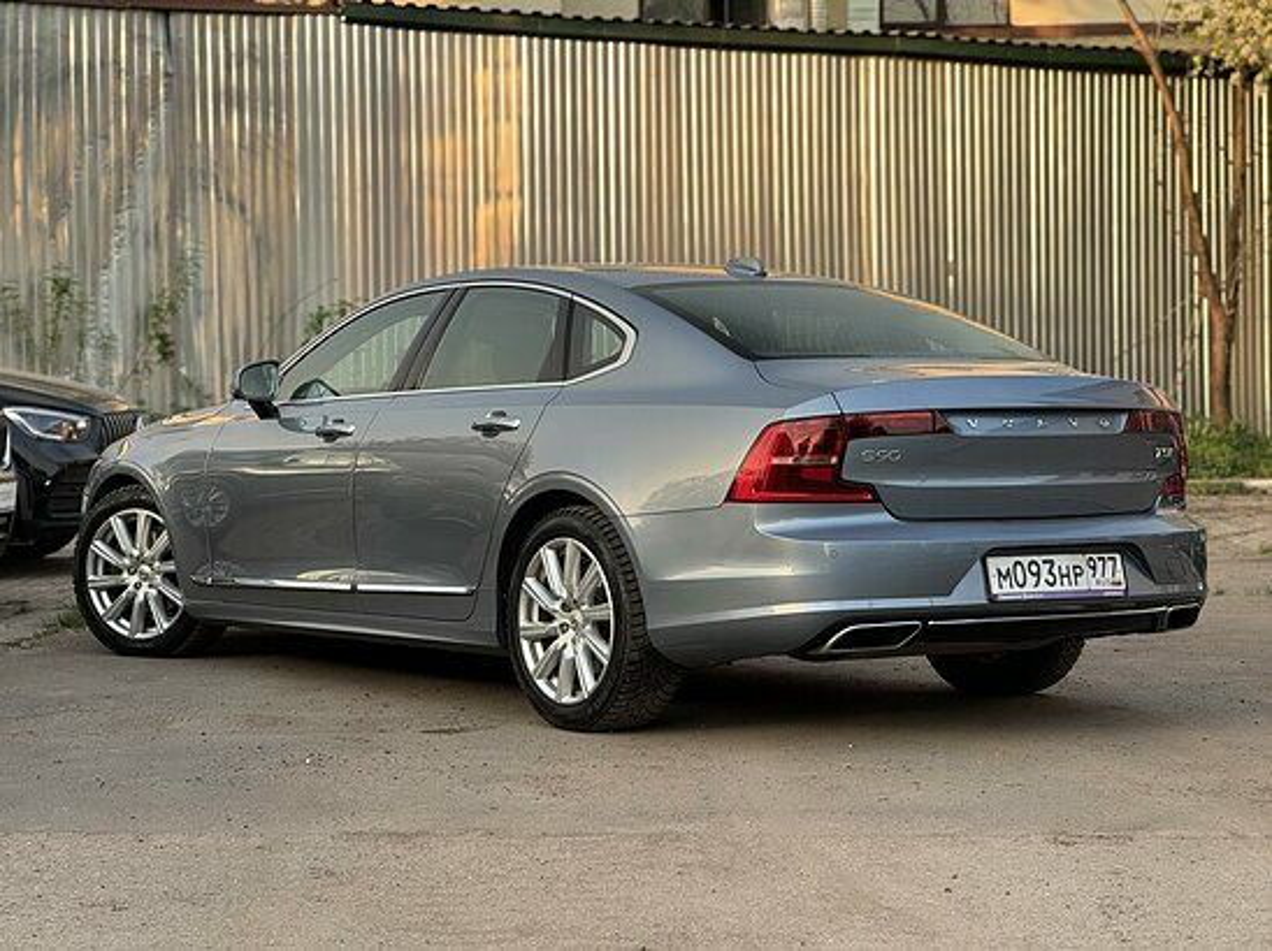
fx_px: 2827
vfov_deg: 19.1
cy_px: 476
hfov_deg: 25.4
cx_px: 636
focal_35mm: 77
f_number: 2.8
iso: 100
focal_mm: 9
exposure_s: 1/99
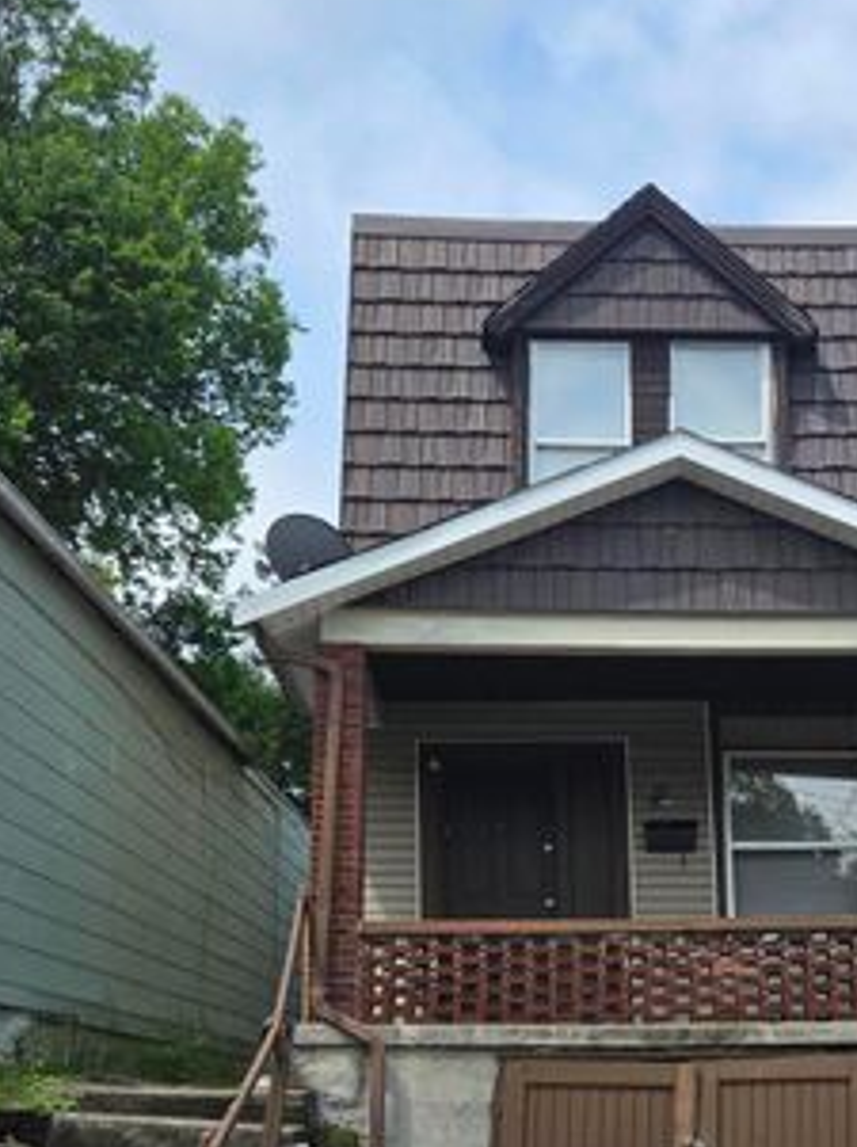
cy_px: 905
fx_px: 1687
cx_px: 667
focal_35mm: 51
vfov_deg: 36.4
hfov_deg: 28.0
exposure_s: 1/3956
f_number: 1.8
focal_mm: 5.4
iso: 80
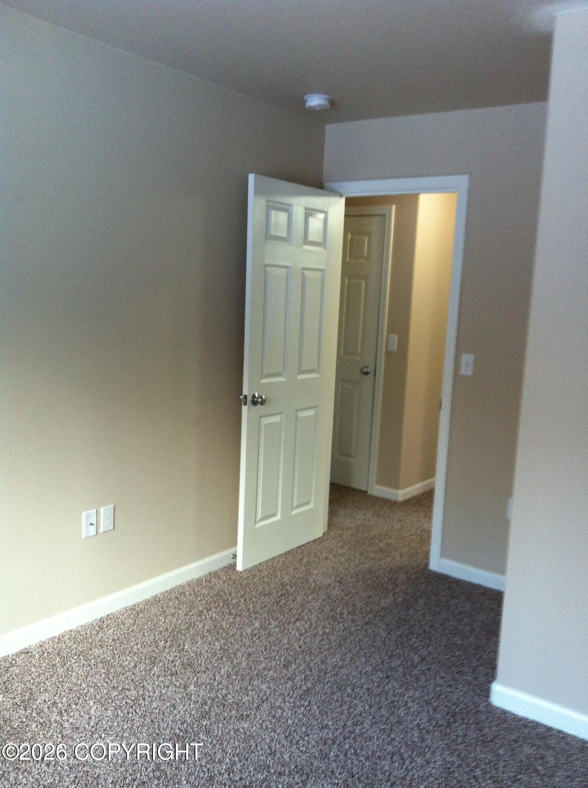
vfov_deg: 52.7
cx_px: 294
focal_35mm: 35
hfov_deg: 40.6
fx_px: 795
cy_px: 394
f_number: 2.8
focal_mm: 3.85
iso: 125
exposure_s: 1/15
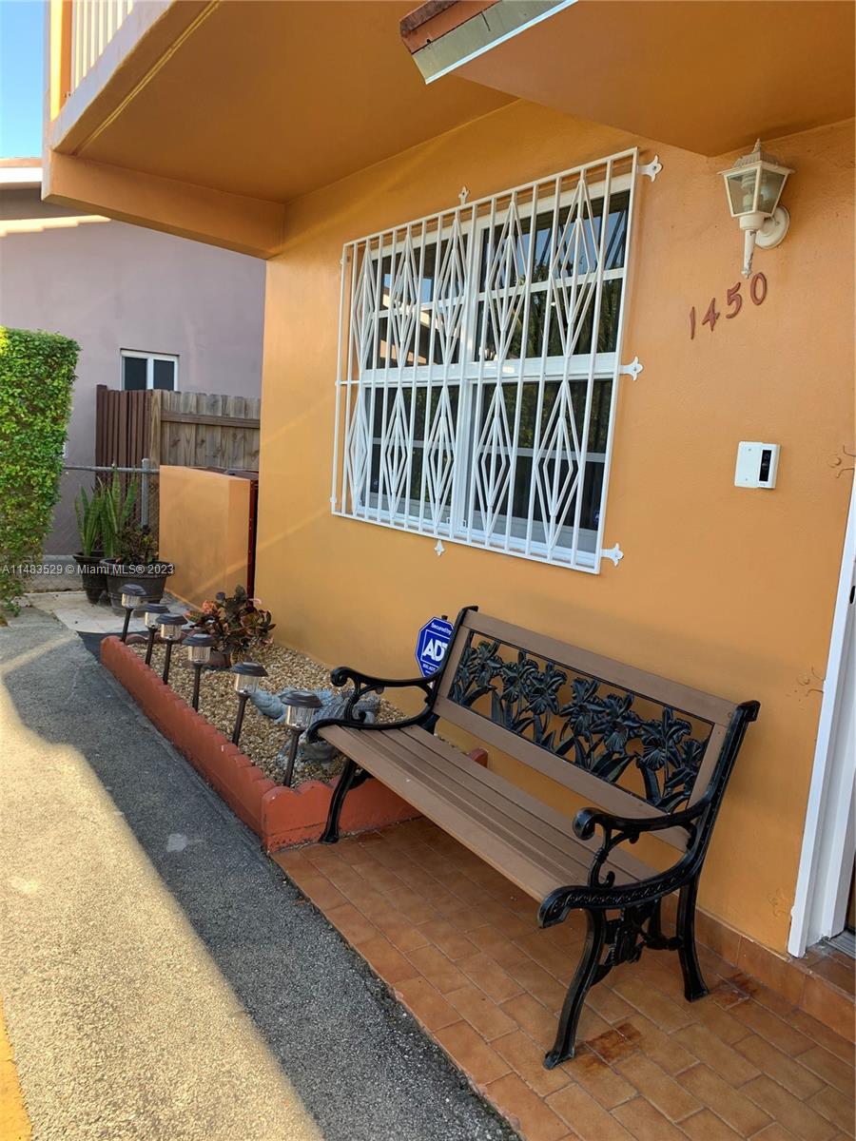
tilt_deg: -9.0
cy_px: 570
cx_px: 428
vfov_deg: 67.3
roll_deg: -3.3
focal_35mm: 26
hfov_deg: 53.1
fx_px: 857
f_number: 1.8
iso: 25
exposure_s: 1/169
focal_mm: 4.25
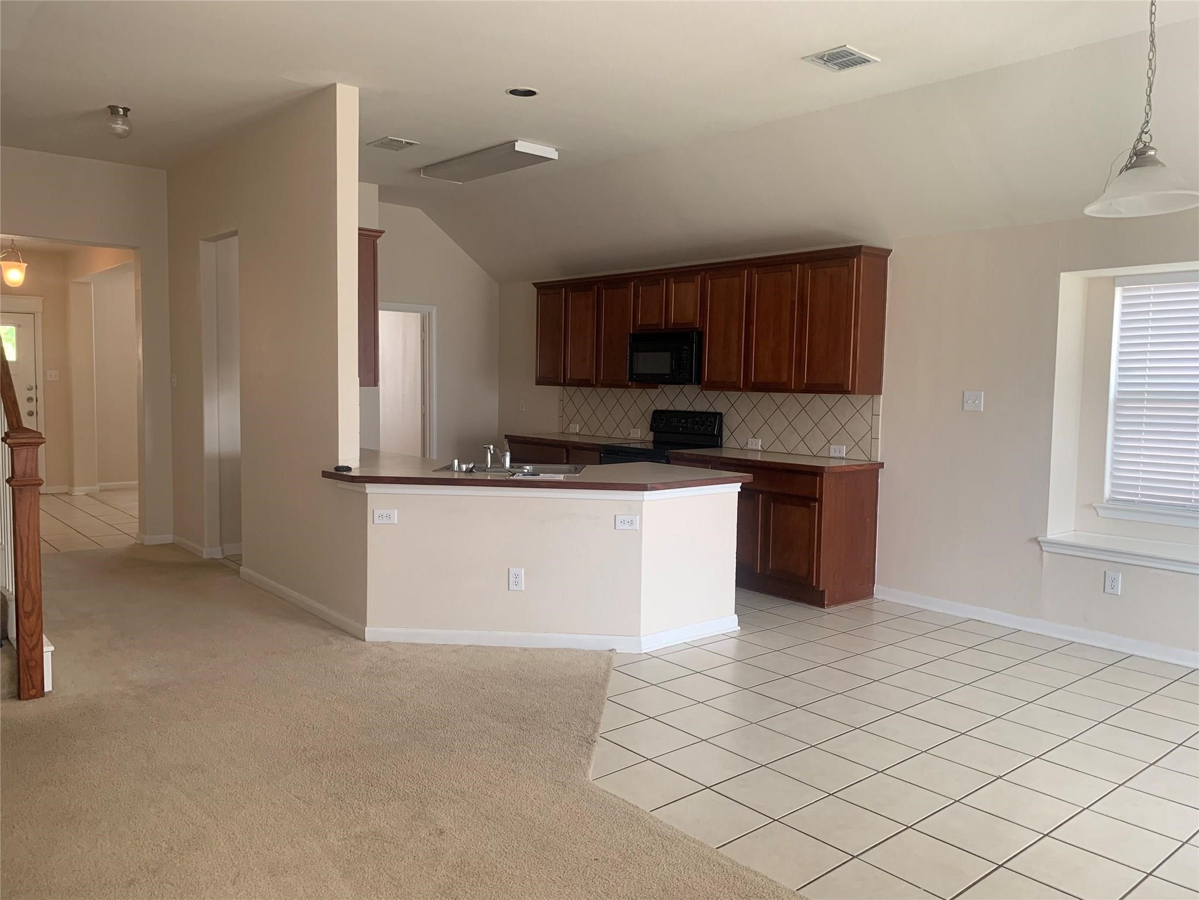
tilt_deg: -3.8
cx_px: 600
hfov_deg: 67.3
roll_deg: -1.1
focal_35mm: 26
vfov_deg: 53.1
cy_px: 450
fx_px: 901
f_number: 1.8
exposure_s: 1/79
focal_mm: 4.25
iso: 100
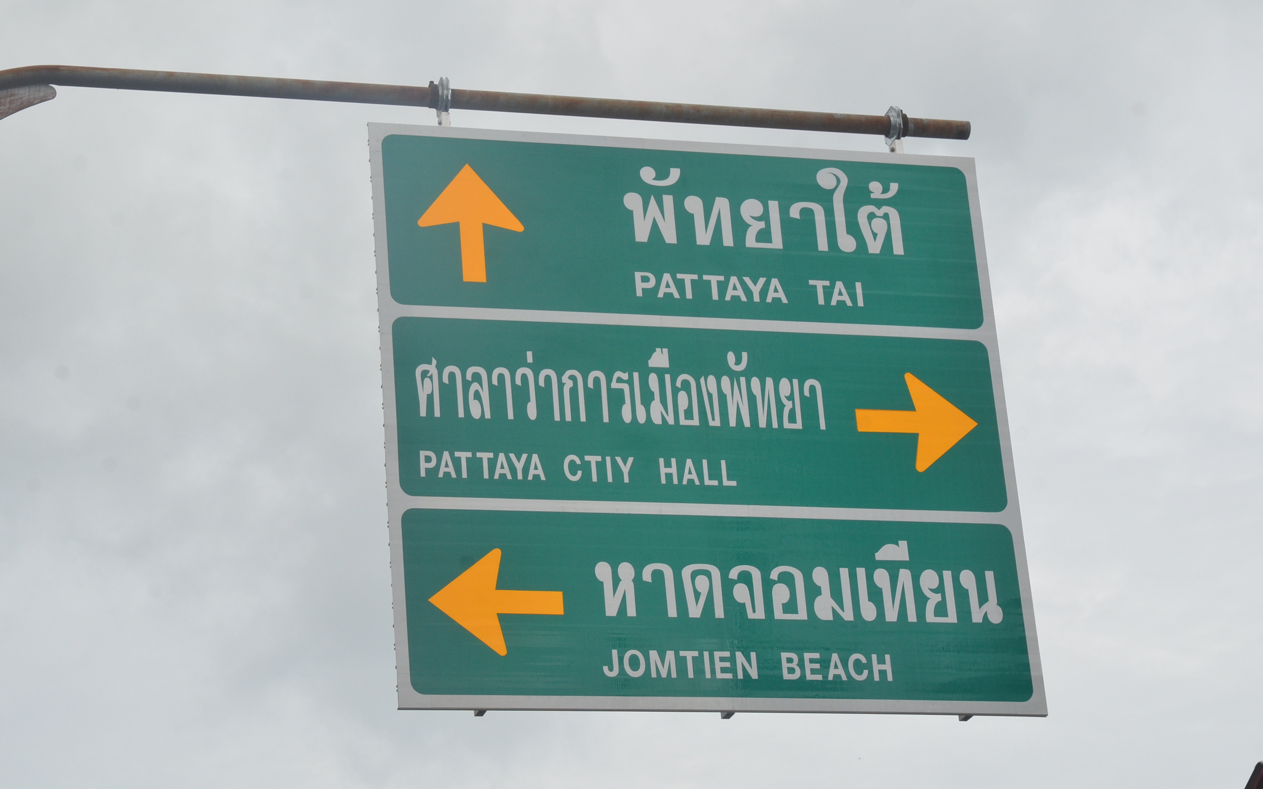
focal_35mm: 92
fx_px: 3166
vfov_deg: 14.2
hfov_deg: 22.6
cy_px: 418
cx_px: 630
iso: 800
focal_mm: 60
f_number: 11
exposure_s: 1/2000
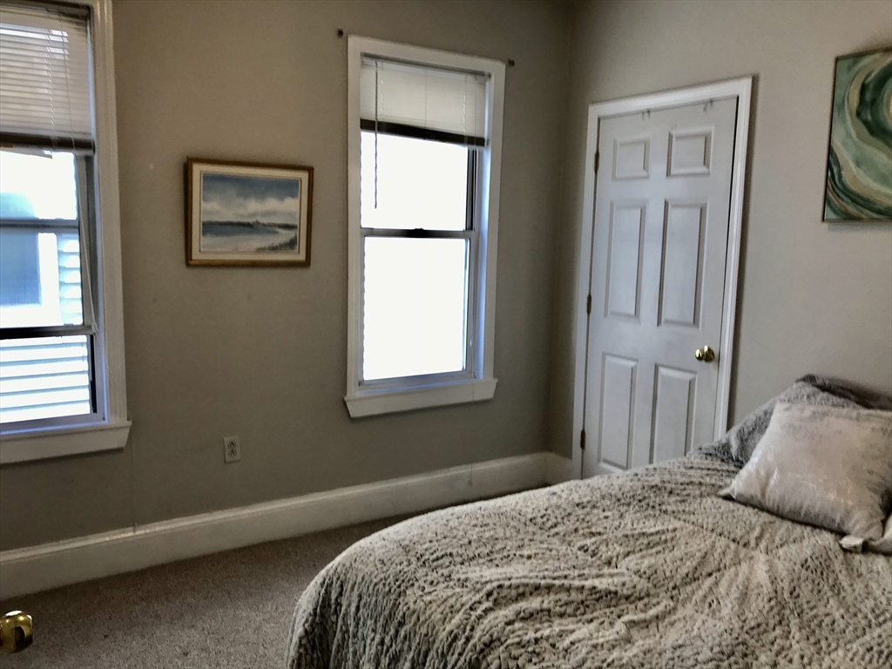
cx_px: 446
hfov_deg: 63.4
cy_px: 334
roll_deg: -1.8
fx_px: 722
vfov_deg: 49.7
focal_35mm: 28
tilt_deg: -6.5
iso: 20
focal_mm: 3.99
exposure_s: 1/60
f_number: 1.8
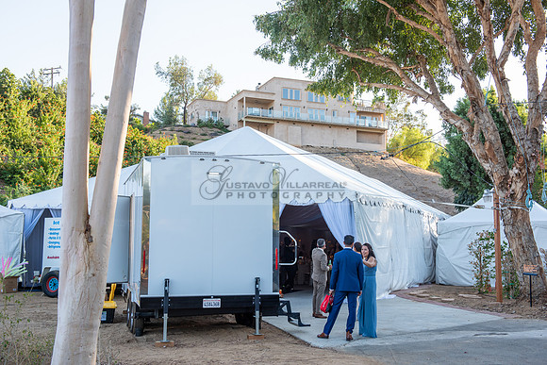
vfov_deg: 30.5
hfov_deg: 44.5
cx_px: 274
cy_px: 182
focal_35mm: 44
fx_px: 669
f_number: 7.1
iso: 200
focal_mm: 44
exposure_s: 1/200
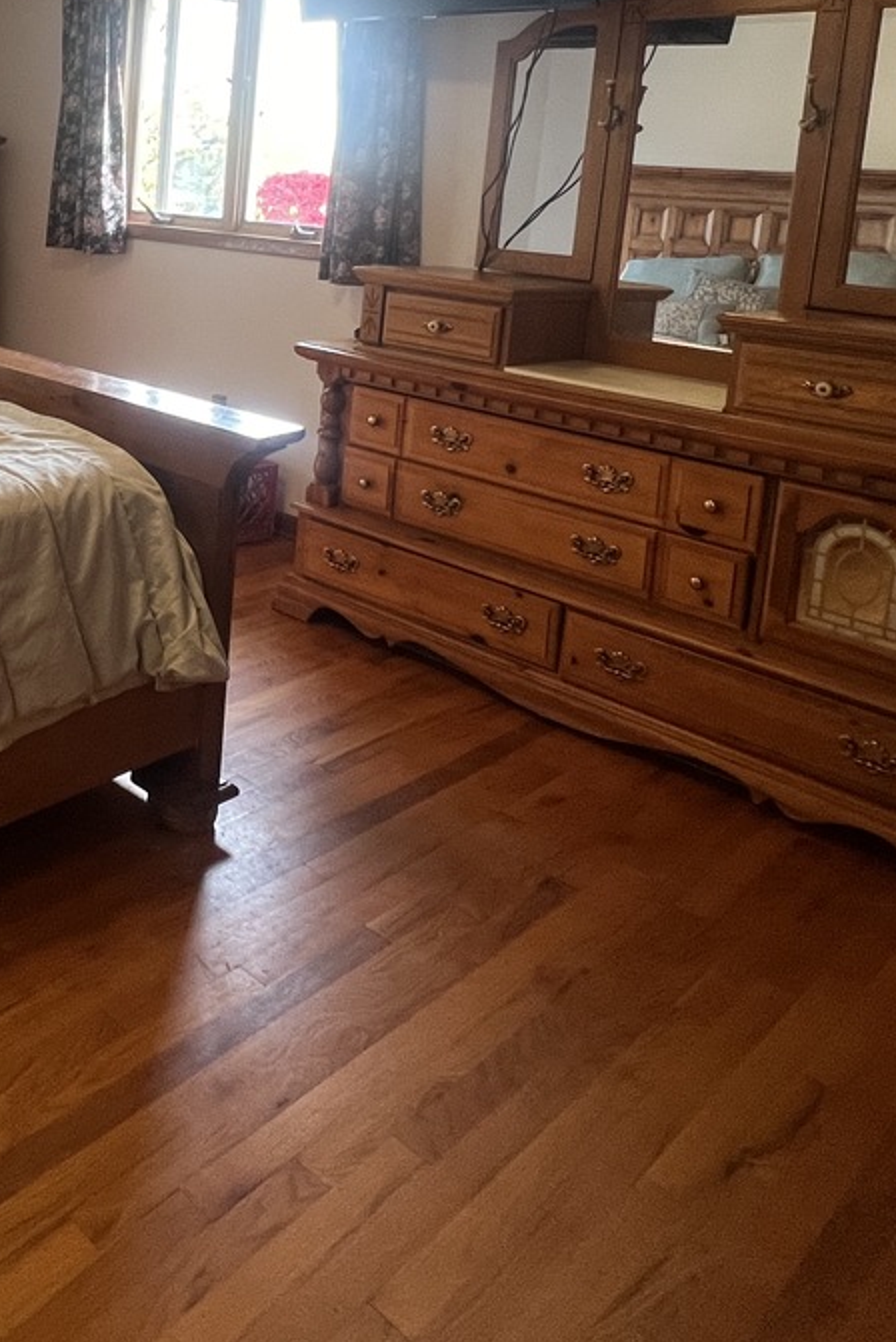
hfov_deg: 39.6
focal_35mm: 29
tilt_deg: -8.8
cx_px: 0
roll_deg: -3.8
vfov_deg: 59.0
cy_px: 282
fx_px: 1081
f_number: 1.8
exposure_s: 1/60
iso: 200
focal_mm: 1.57
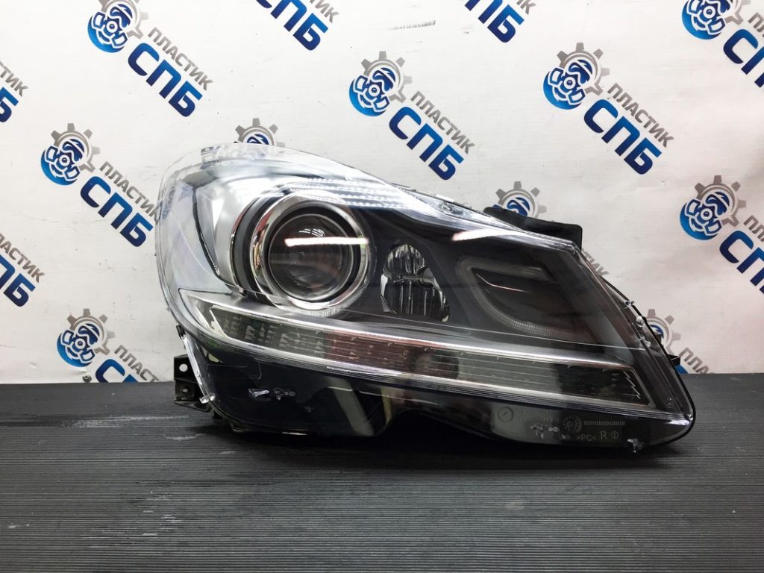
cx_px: 382
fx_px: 640
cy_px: 286
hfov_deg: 61.7
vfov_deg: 48.2
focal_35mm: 29
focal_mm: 4.15
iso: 32
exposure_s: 1/35
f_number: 2.2
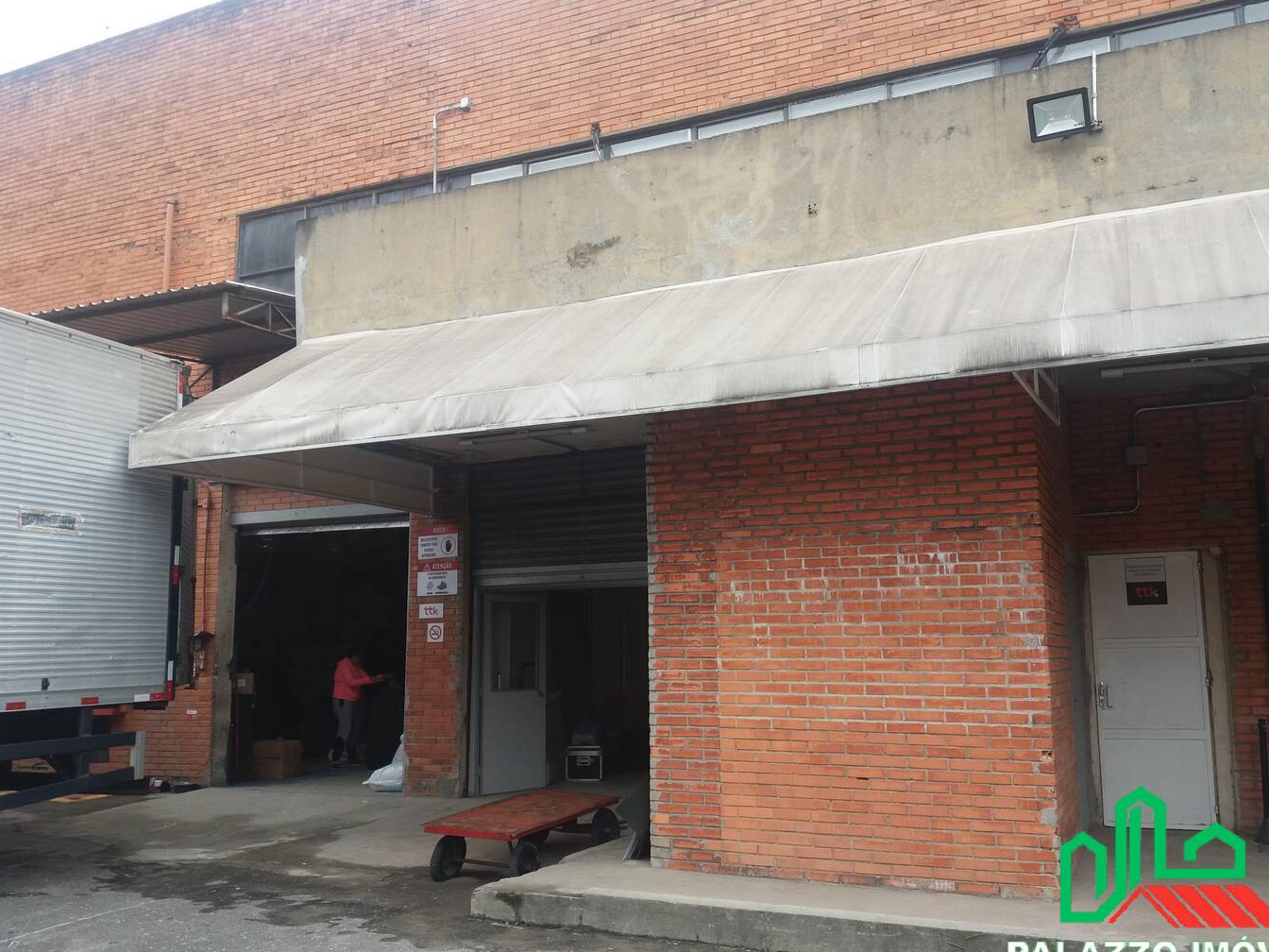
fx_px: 1100
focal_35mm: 30
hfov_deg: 59.9
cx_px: 675
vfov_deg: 46.8
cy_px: 508
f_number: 1.9
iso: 64
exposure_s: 1/212
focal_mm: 3.7
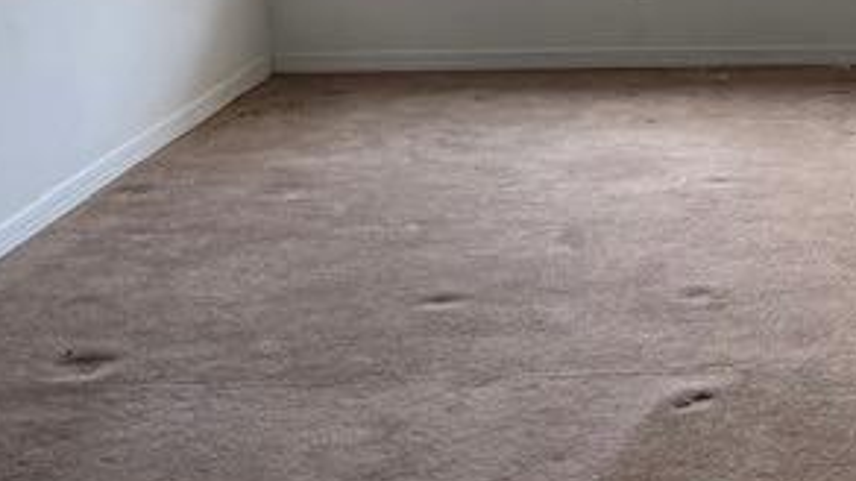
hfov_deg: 31.1
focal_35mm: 62
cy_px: -41
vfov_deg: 18.7
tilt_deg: -7.2
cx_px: 874
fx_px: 1407
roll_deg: +0.9
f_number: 1.8
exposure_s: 1/122
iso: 64
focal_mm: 4.25
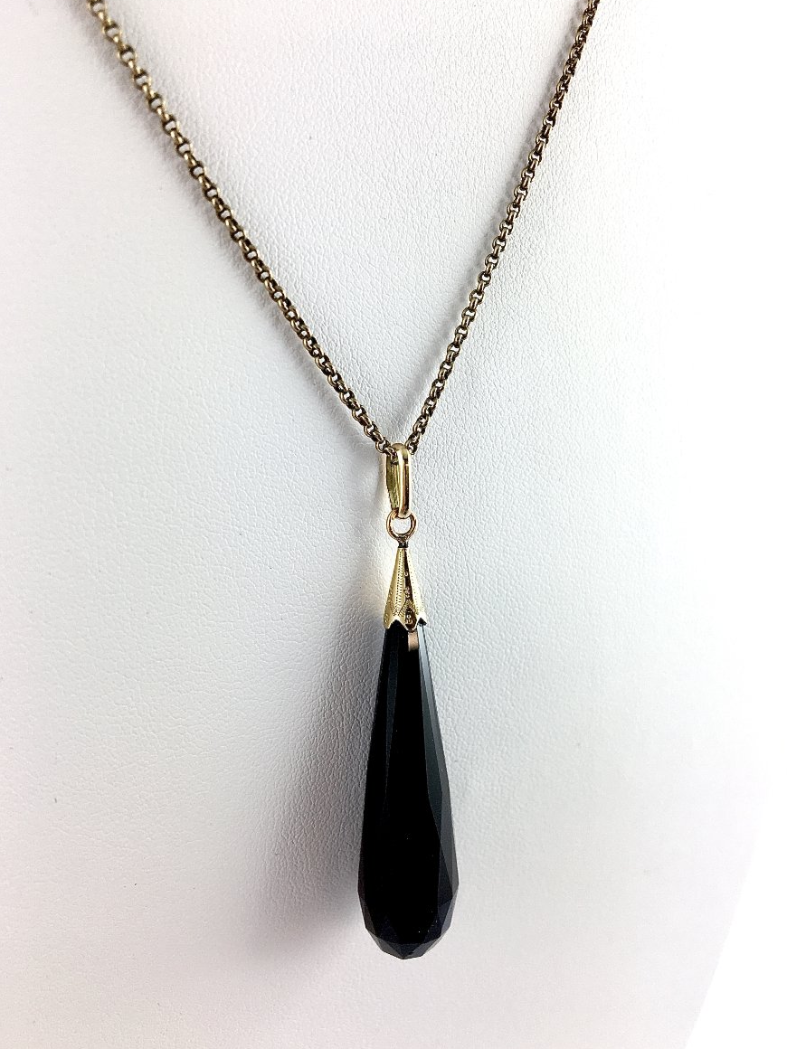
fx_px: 909
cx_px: 392
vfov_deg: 60.0
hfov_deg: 46.8
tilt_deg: -26.6
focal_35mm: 30
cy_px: 529
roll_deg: -11.2
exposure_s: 1/129
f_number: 2.2
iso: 25
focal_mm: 4.15
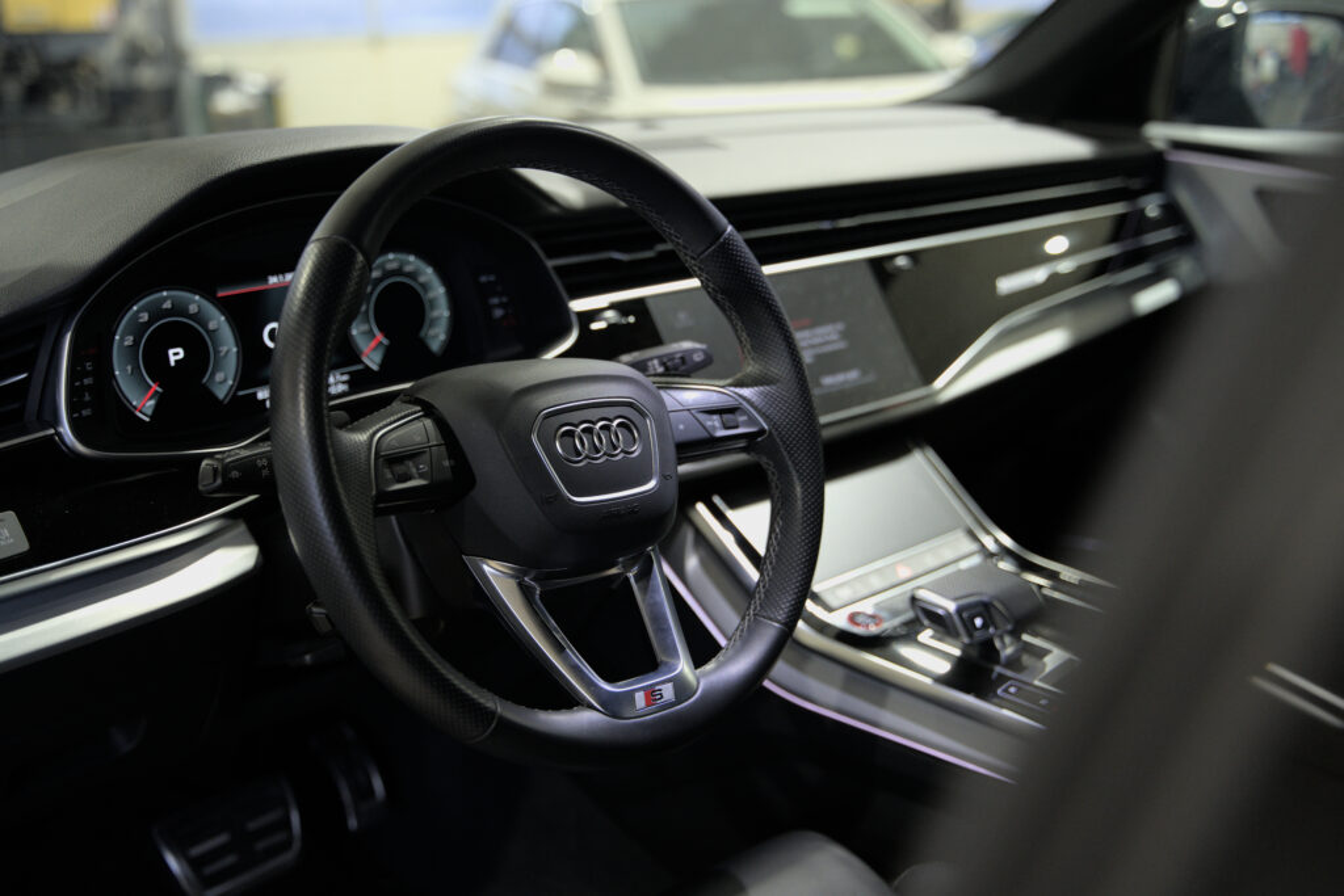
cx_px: 672
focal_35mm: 40
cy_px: 448
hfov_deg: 48.5
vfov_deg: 33.4
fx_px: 1493
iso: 2000
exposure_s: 1/50
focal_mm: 40
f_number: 2.8
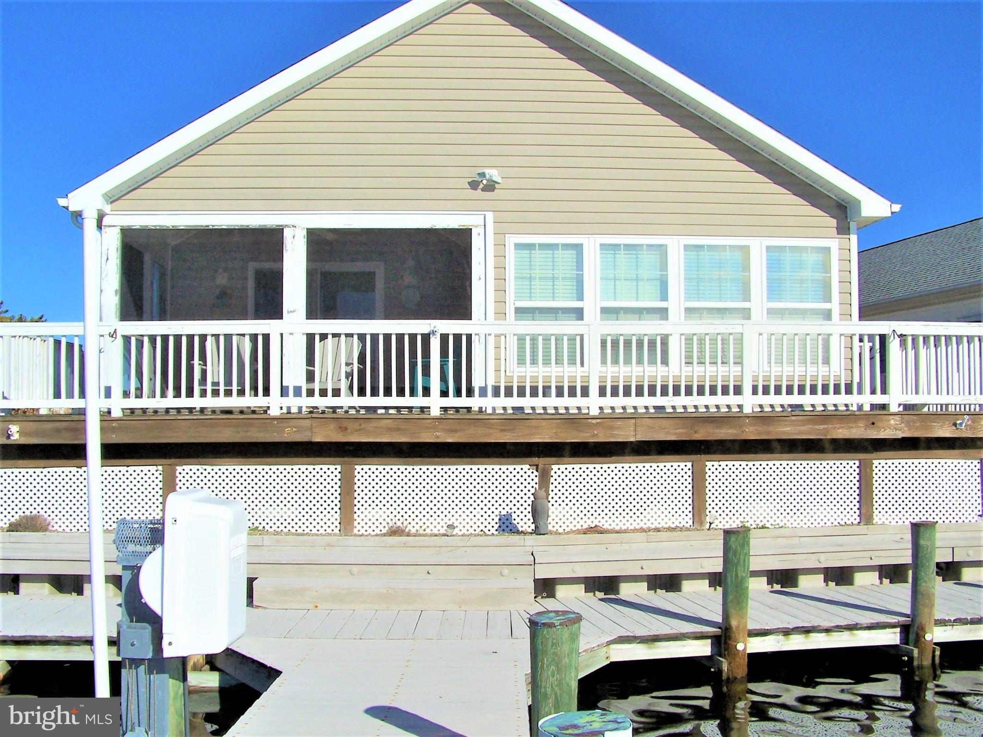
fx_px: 1079
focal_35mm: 38
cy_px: 368
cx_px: 492
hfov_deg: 49.0
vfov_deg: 37.7
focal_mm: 6.3
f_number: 5.6
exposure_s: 1/1500
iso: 80
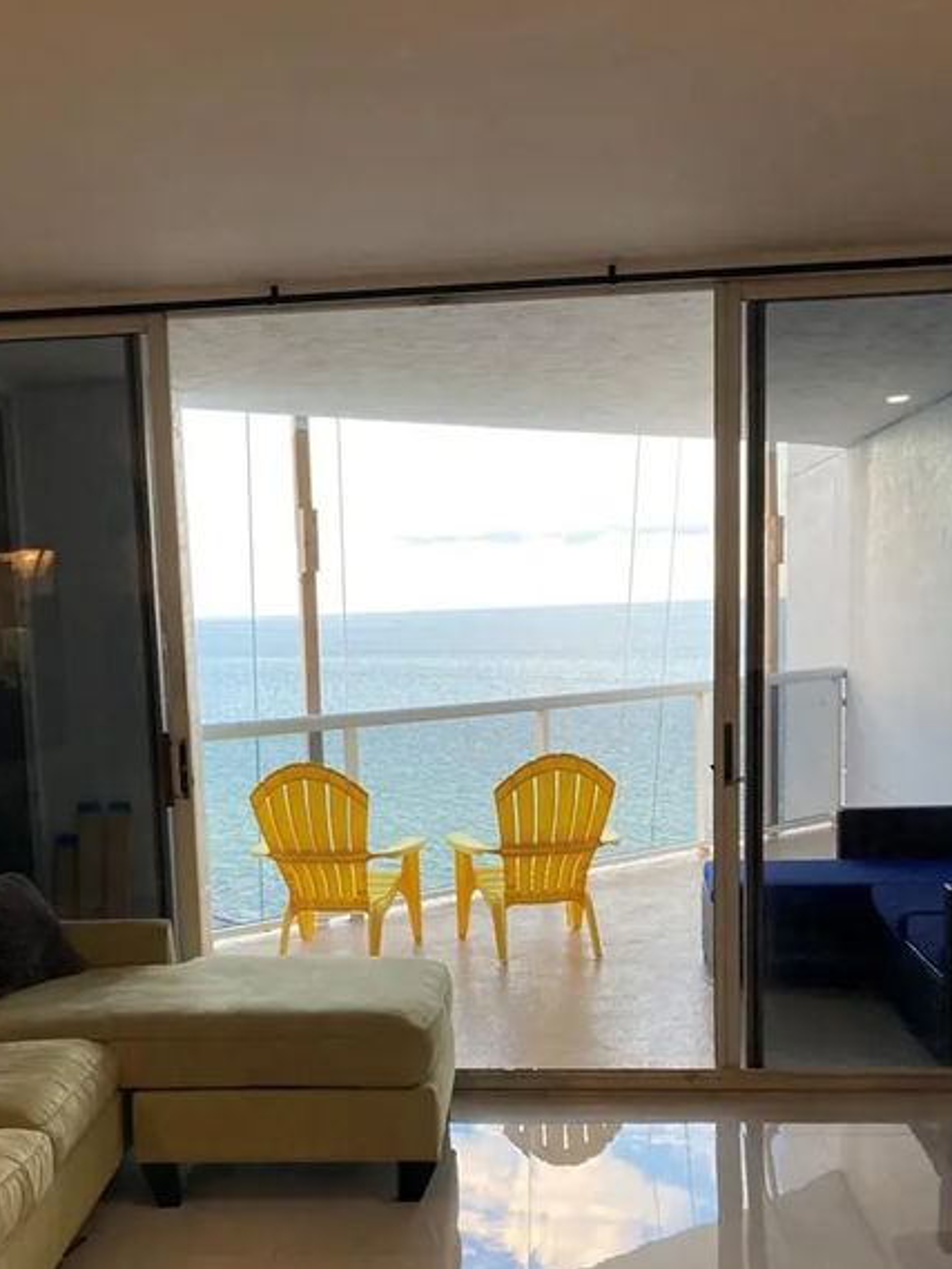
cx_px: 401
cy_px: 840
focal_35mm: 42
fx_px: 1540
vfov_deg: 44.2
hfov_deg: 34.3
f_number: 1.8
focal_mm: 3.99
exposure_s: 1/60
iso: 50
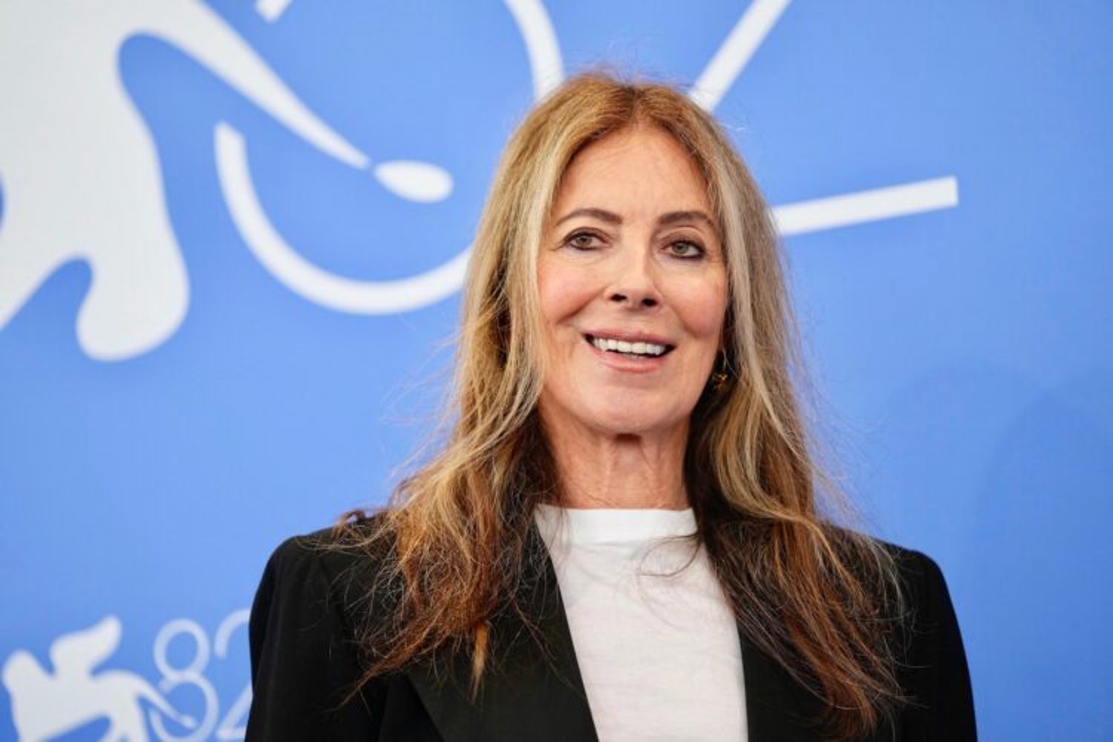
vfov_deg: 6.9
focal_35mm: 200
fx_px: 6183
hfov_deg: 10.3
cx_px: 556
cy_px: 371
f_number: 2.8
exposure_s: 1/640
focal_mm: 200
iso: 800
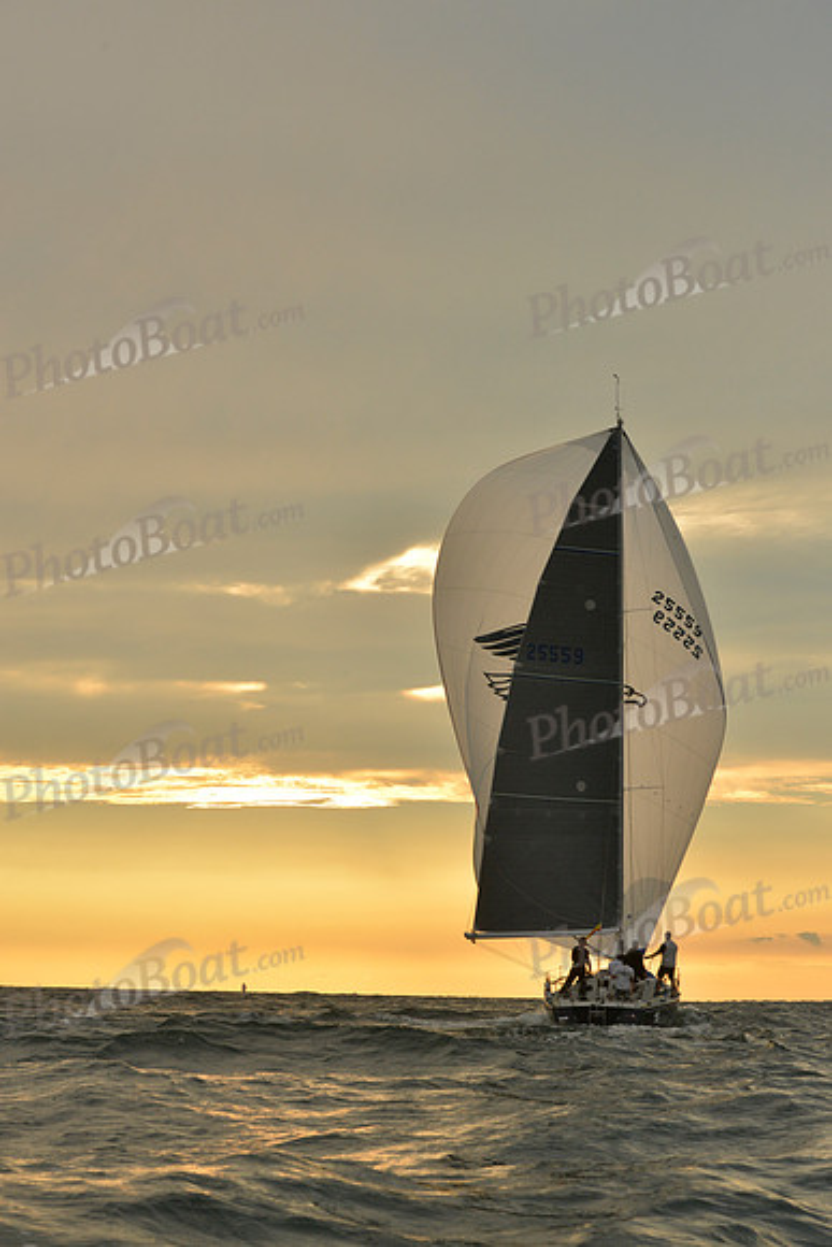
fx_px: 2425
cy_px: 624
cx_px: 416
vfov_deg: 28.8
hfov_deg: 19.5
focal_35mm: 70
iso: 800
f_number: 11
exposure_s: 1/500
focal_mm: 70
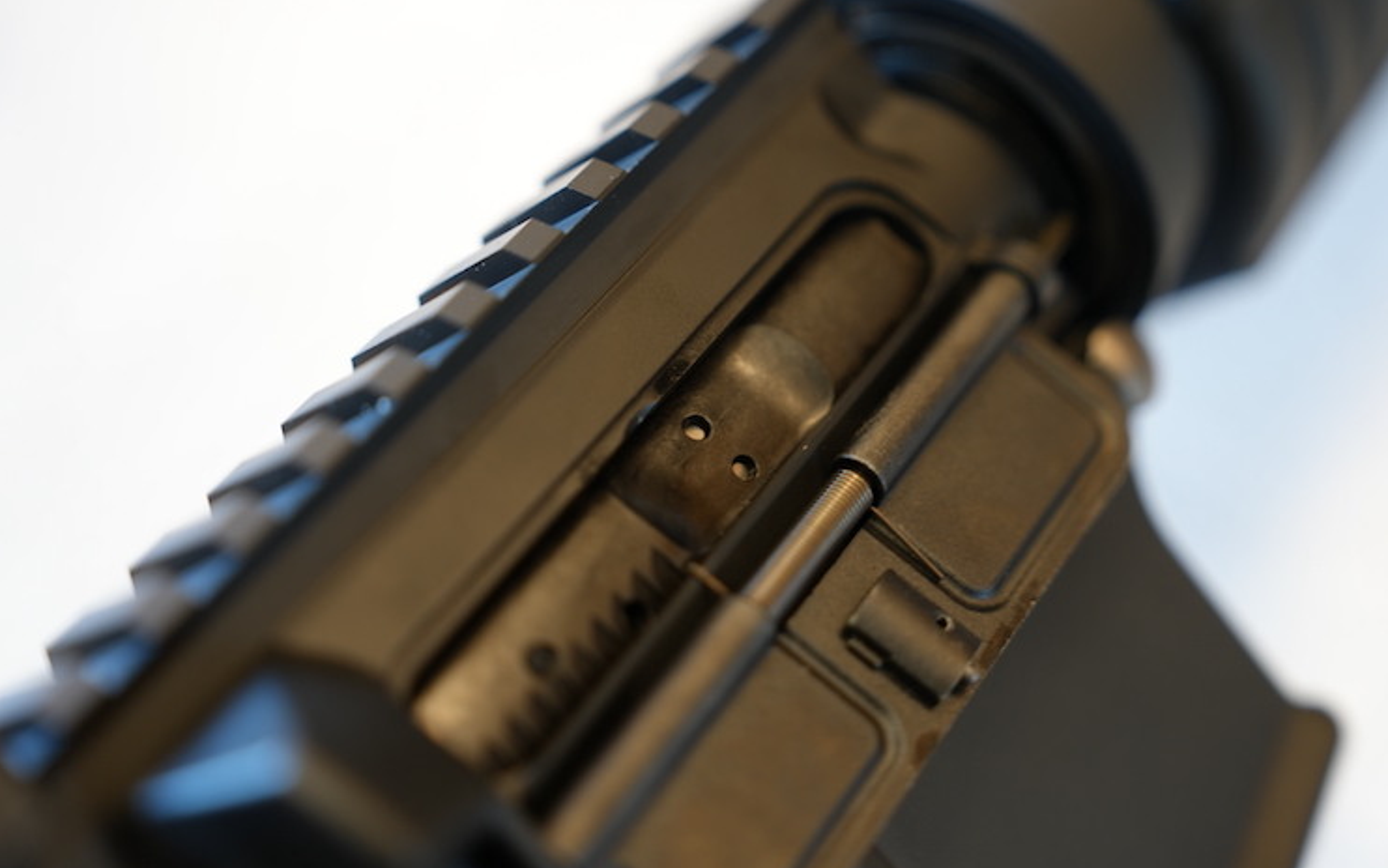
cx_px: 722
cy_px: 447
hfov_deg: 34.0
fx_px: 2270
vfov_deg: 21.6
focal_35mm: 60
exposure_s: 1/3
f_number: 2.8
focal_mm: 56
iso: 200
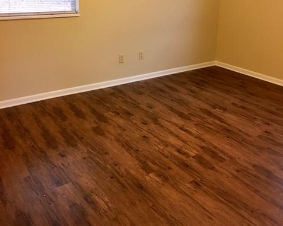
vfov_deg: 38.0
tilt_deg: -11.7
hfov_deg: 48.0
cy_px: 52
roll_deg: -2.3
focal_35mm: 38
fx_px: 318
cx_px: 141
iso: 50
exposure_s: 1/15
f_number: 2.2
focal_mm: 4.15
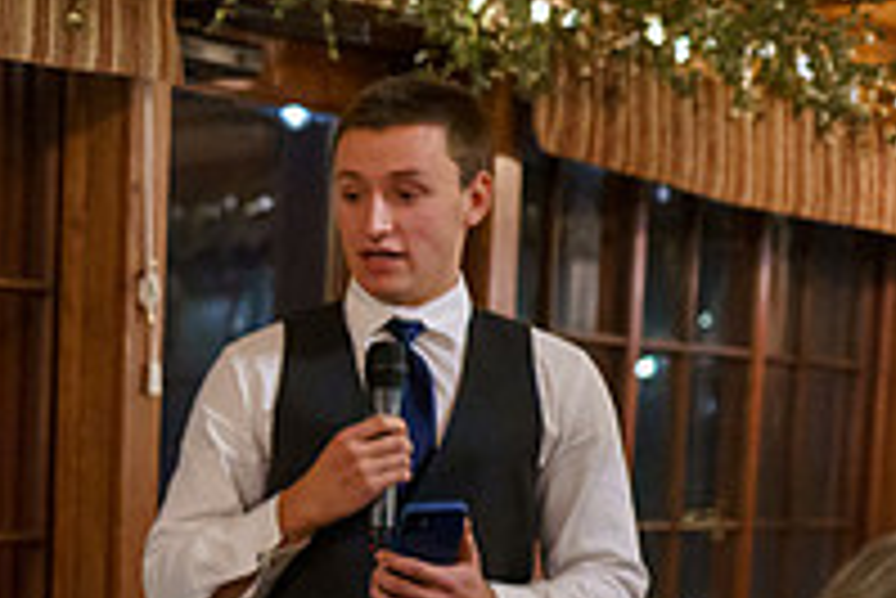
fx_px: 2540
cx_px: -401
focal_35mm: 102
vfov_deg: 13.0
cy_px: 776
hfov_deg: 18.1
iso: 3200
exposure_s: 1/250
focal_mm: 35
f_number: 2.2
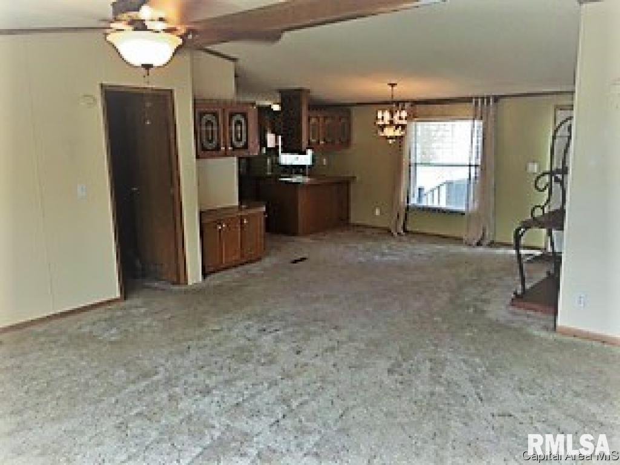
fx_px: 519
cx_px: 310
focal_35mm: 29
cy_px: 232
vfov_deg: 48.2
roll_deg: +0.6
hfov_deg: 61.7
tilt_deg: -12.9
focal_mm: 4.15
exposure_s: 1/30
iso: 40
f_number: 2.2
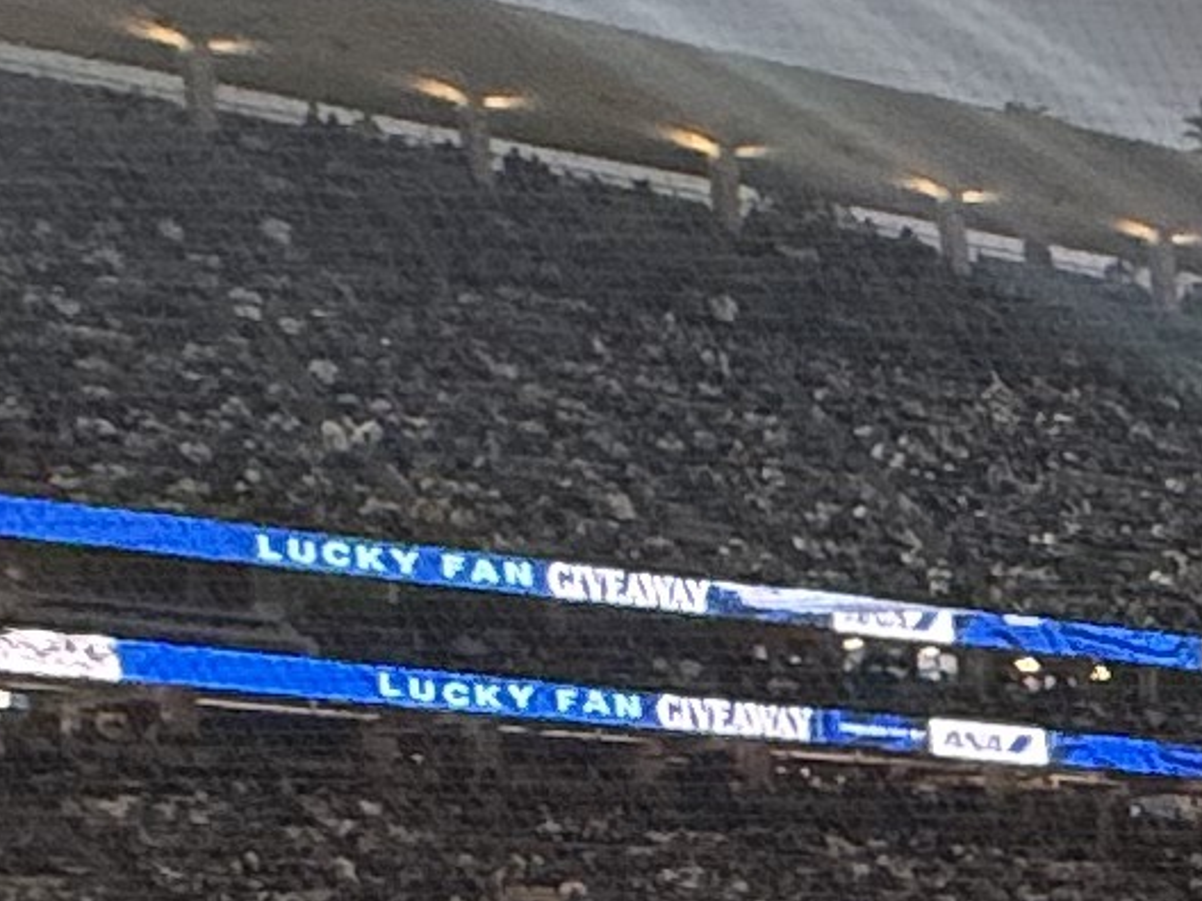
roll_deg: -0.7
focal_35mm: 107
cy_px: 1650
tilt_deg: -6.9
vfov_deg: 12.6
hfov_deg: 9.7
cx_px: 4152
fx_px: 3715
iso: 100
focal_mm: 2.22
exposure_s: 1/99
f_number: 2.2
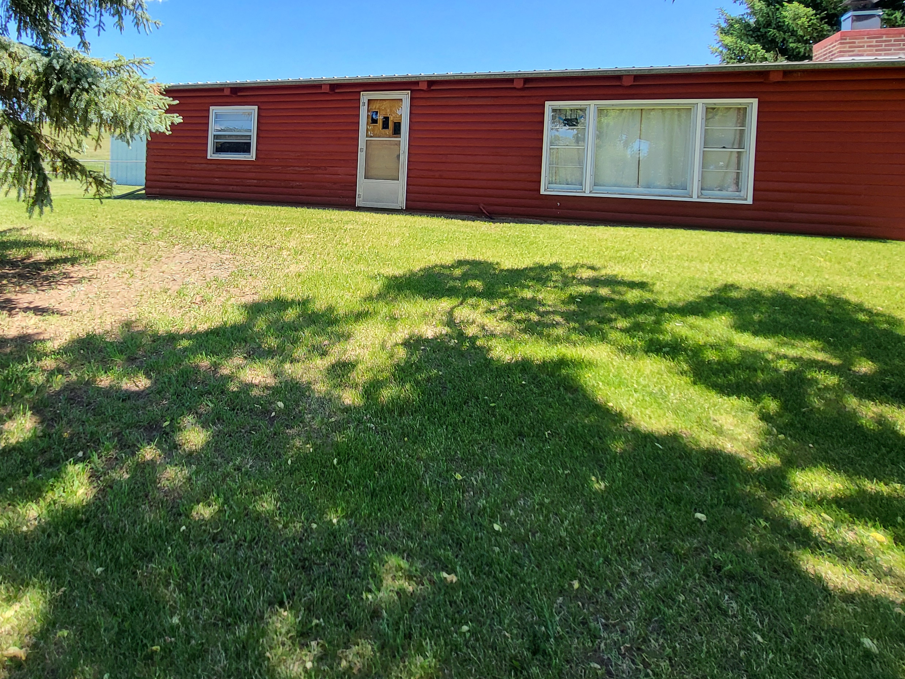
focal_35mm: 21
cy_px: 180
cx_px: 298
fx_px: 549
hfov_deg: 76.4
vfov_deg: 60.4
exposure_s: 1/415
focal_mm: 1.74
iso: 32
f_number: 2.2
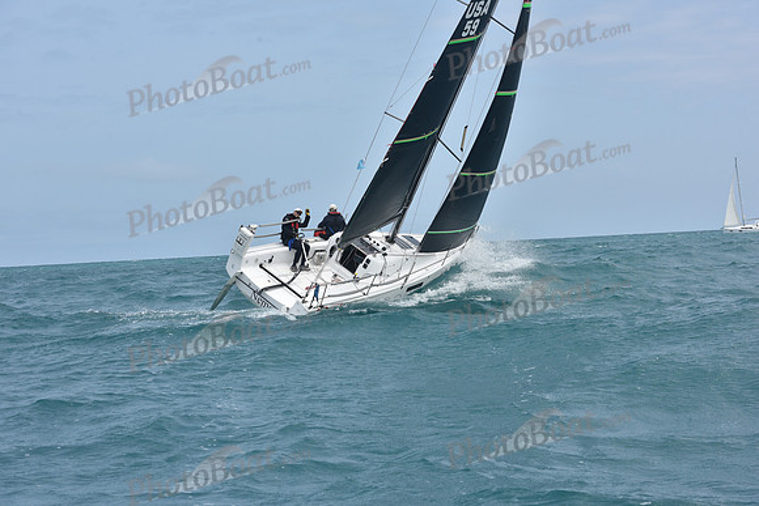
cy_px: 253
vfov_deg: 19.5
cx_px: 380
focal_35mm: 70
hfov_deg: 28.8
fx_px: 1476
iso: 250
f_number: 10
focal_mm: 70
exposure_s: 1/800
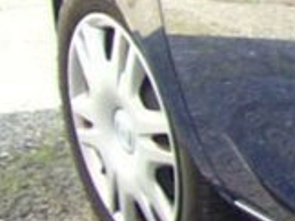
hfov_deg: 6.4
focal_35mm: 267
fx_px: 2272
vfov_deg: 5.5
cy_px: 29
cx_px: 1049
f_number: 2.7
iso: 80
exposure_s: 1/119
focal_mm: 6
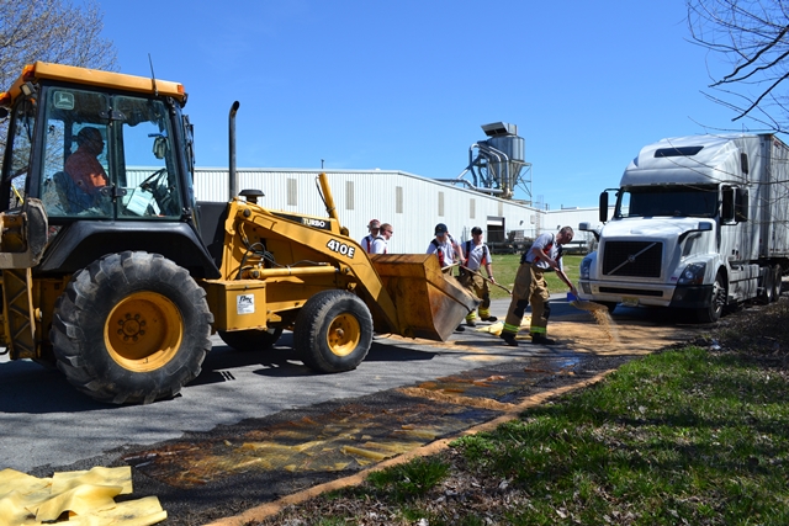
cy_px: 263
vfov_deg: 48.0
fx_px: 592
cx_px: 394
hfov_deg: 67.4
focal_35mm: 27
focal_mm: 18
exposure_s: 1/250
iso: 100
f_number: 8
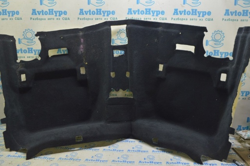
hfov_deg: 62.0
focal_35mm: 30
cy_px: 83
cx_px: 125
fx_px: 208
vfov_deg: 43.5
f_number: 5.6
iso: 400
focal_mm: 20
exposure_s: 1/20
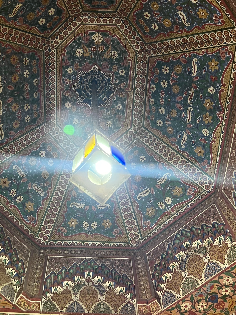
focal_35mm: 44
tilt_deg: +70.4
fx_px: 400
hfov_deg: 32.7
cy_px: 147
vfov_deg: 42.9
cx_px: 90
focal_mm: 5.7
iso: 400
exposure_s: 1/33
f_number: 1.5
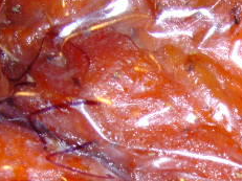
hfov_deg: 18.0
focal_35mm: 108
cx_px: 198
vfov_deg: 13.6
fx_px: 755
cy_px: 164
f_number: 3.5
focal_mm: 6.6
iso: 200
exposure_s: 1/45
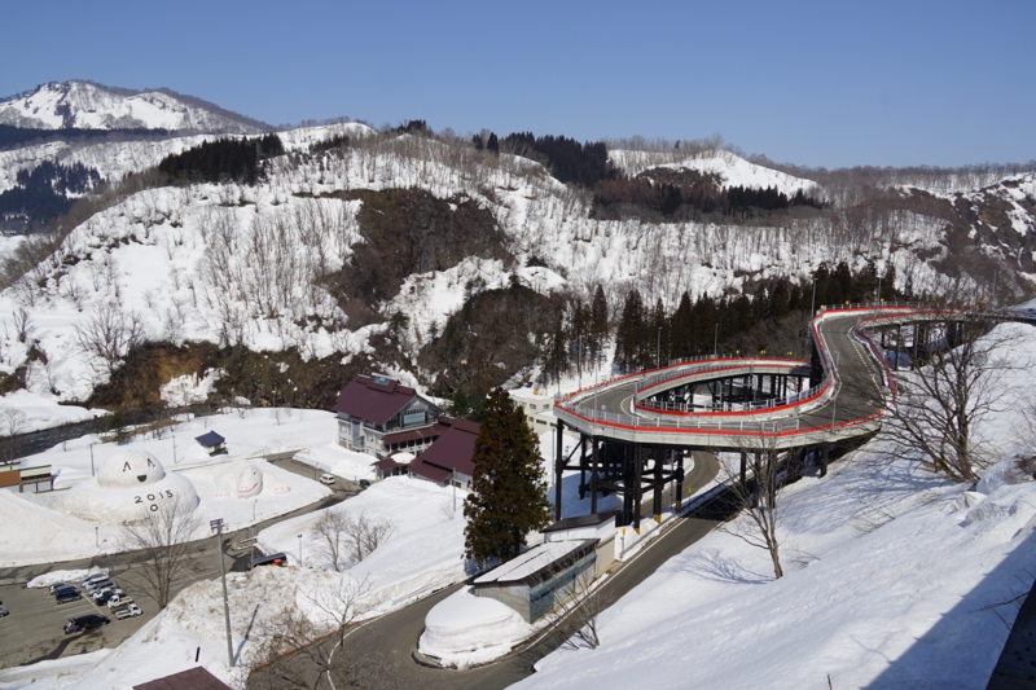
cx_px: 518
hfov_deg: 67.4
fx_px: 777
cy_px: 345
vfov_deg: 47.9
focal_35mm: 27
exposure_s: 1/250
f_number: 13
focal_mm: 18
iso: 100
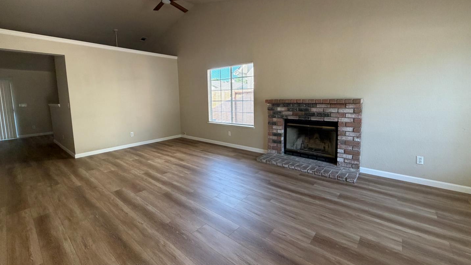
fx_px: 200
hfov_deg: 99.3
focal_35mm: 16
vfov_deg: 66.8
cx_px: 226
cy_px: 117
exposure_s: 1/60
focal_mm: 2.22
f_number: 2.2
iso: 200
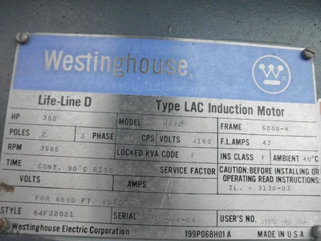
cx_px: 160
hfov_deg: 63.4
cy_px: 120
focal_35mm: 28
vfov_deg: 49.7
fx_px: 260
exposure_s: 1/250
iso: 64
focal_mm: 5
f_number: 3
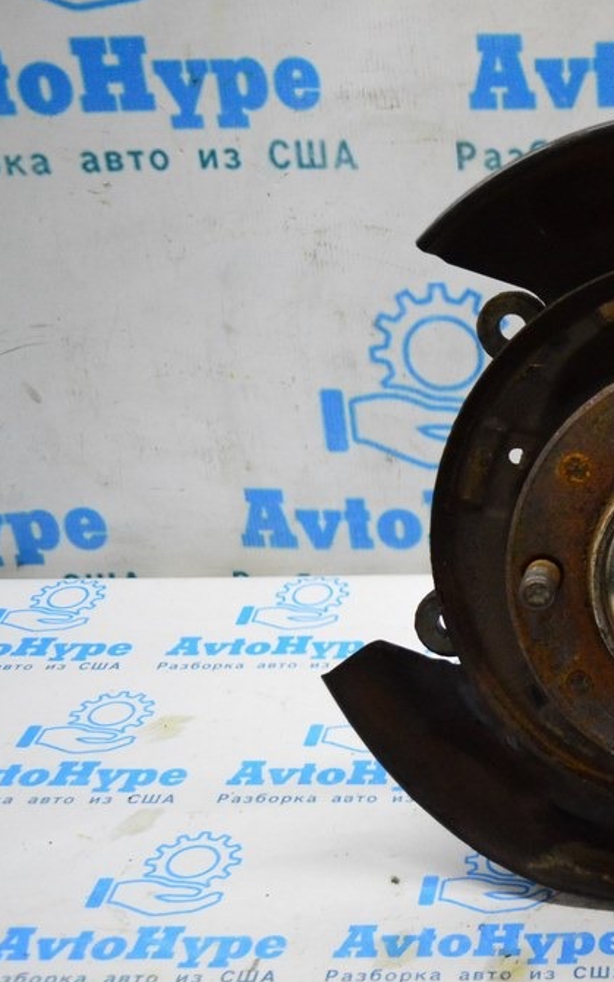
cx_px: 724
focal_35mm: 56
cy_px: 493
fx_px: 1499
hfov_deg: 21.6
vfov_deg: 36.3
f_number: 4
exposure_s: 1/320
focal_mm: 24
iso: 3200
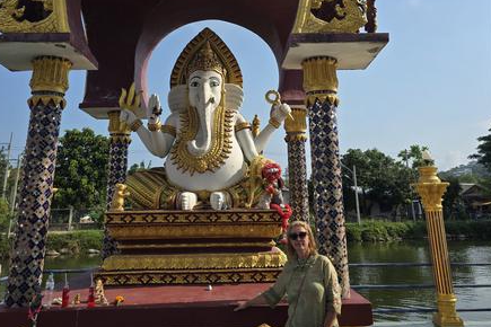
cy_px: 73
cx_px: 244
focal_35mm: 33
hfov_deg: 57.2
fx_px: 450
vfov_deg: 38.7
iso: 12
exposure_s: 1/1186
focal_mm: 6.3
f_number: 1.7
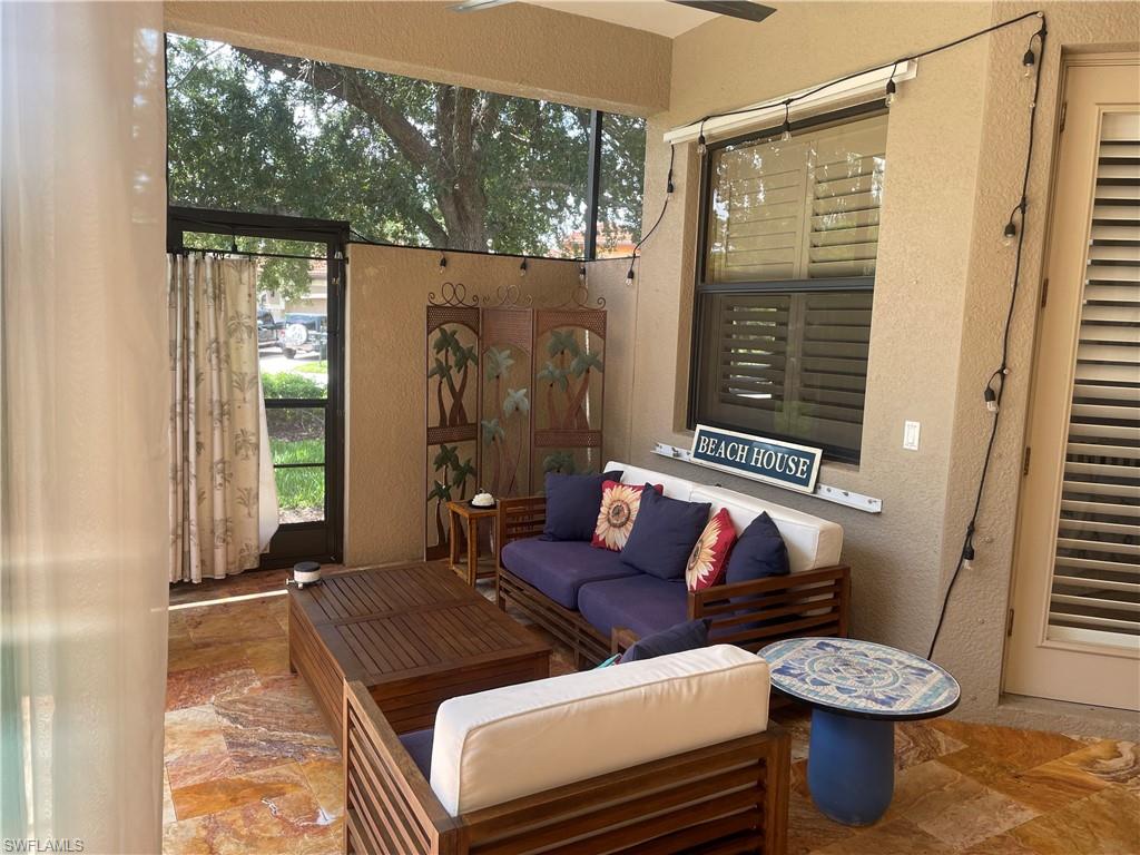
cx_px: 570
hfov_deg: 67.3
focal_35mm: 26
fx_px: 856
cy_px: 428
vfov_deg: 53.1
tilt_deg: -7.1
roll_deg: -2.0
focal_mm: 4.2
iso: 40
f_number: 1.6
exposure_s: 1/121
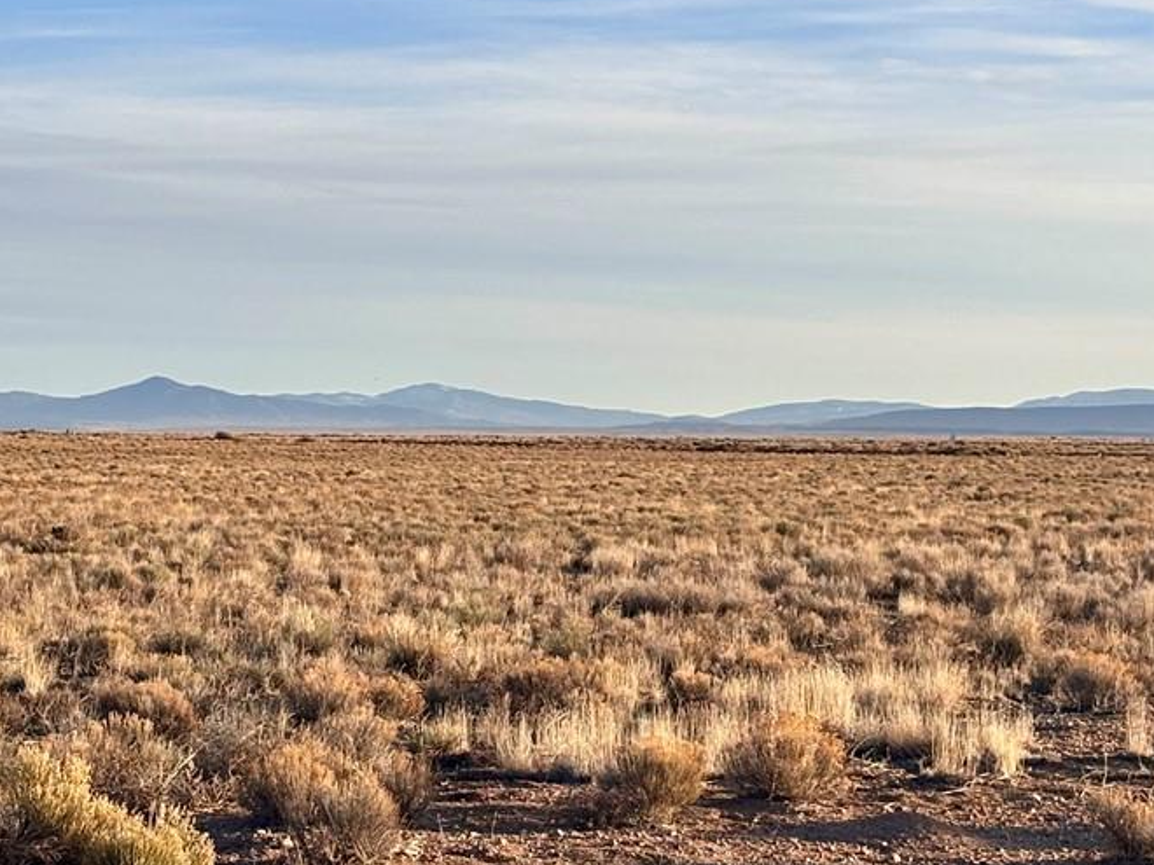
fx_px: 4200
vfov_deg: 11.8
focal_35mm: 126
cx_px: 528
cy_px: 407
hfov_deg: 15.6
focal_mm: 5.96
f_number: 1.6
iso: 32
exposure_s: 1/2242
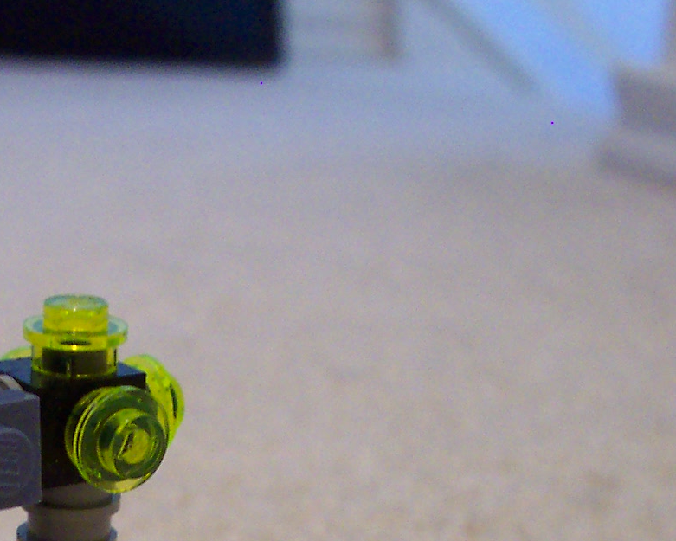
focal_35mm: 103
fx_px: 2061
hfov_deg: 18.1
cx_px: -10
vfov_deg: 14.4
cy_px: 686
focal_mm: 7.5
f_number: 2.8
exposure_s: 1/10
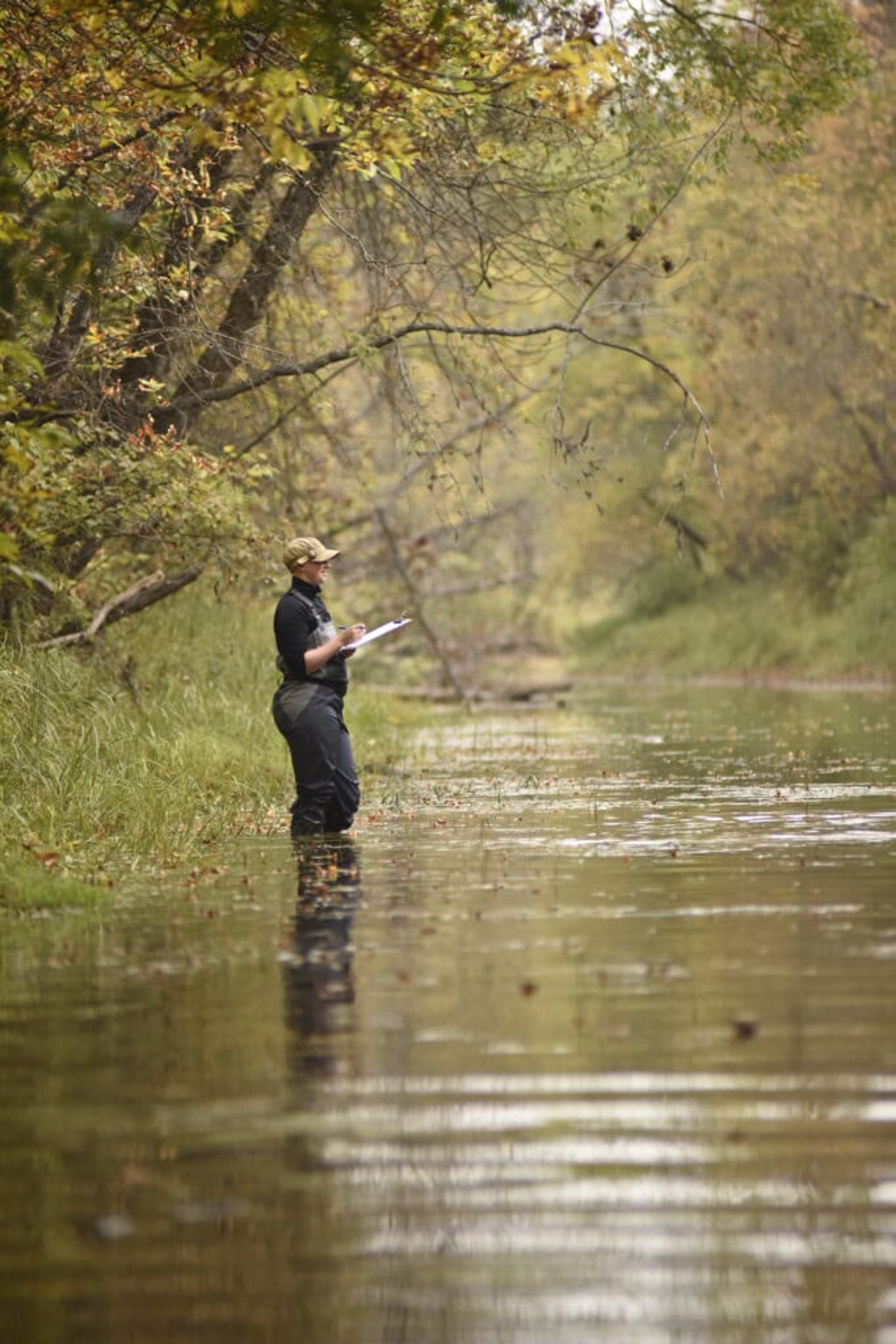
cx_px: 448
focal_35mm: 200
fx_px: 7464
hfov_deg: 6.9
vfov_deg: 10.3
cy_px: 672
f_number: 2.8
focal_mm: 200
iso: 1600
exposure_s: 1/4000
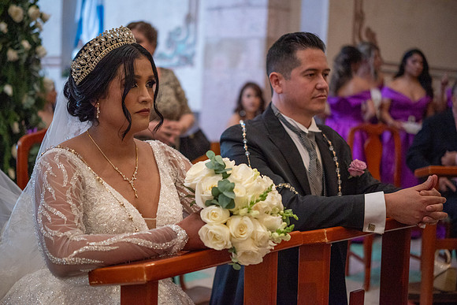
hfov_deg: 33.4
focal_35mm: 60
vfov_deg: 22.6
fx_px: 762
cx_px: 228
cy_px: 152
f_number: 2.8
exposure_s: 1/200
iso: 2500
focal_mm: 60
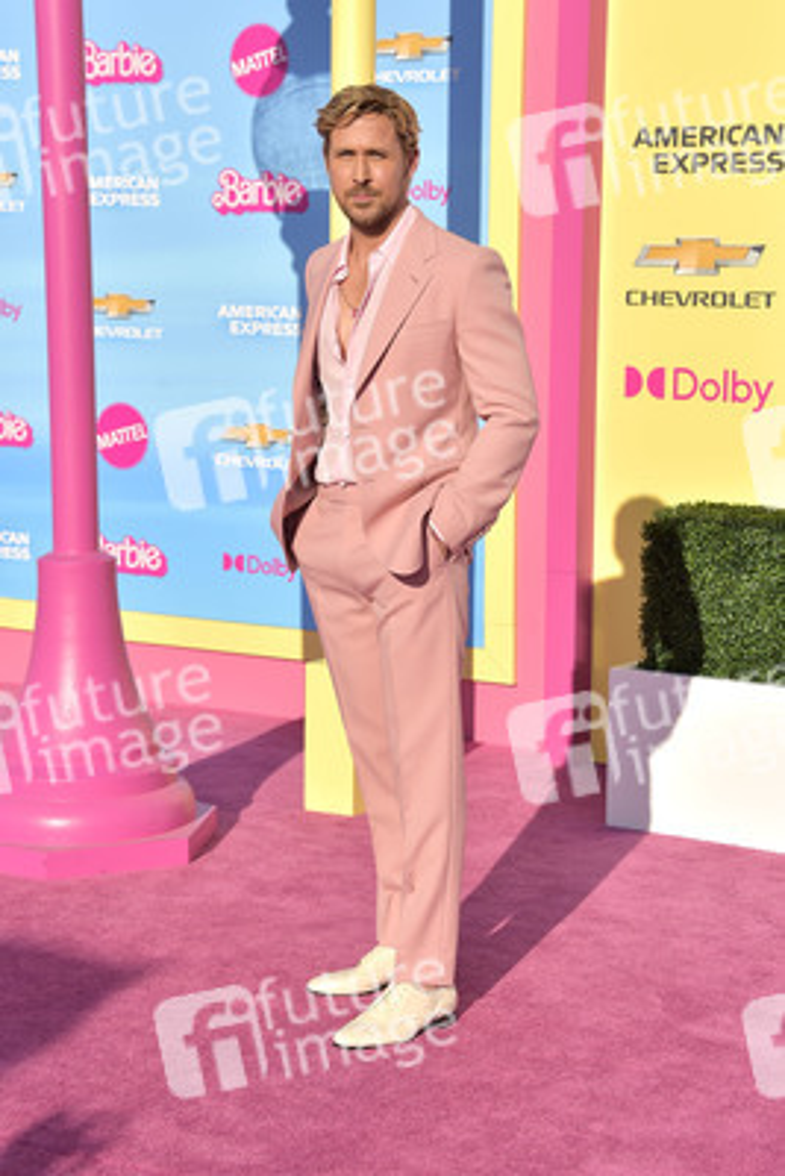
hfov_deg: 20.0
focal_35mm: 68
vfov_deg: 29.6
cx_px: 392
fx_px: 2222
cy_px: 588
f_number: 6.3
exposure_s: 1/640
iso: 100
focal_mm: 68
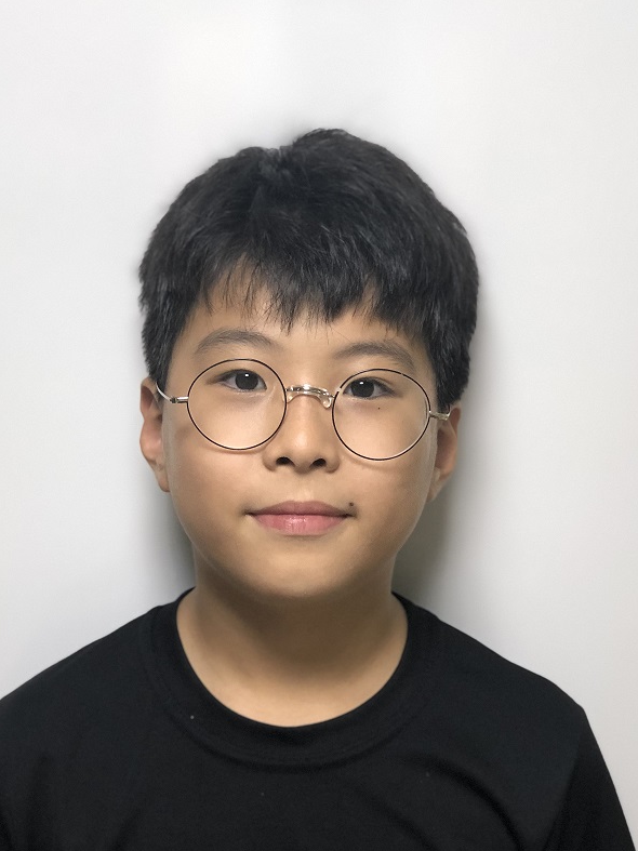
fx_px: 1794
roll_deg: -1.4
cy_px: 473
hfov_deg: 20.2
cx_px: 304
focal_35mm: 73
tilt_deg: -14.1
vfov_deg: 26.7
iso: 125
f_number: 2.8
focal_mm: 6.6
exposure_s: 1/30
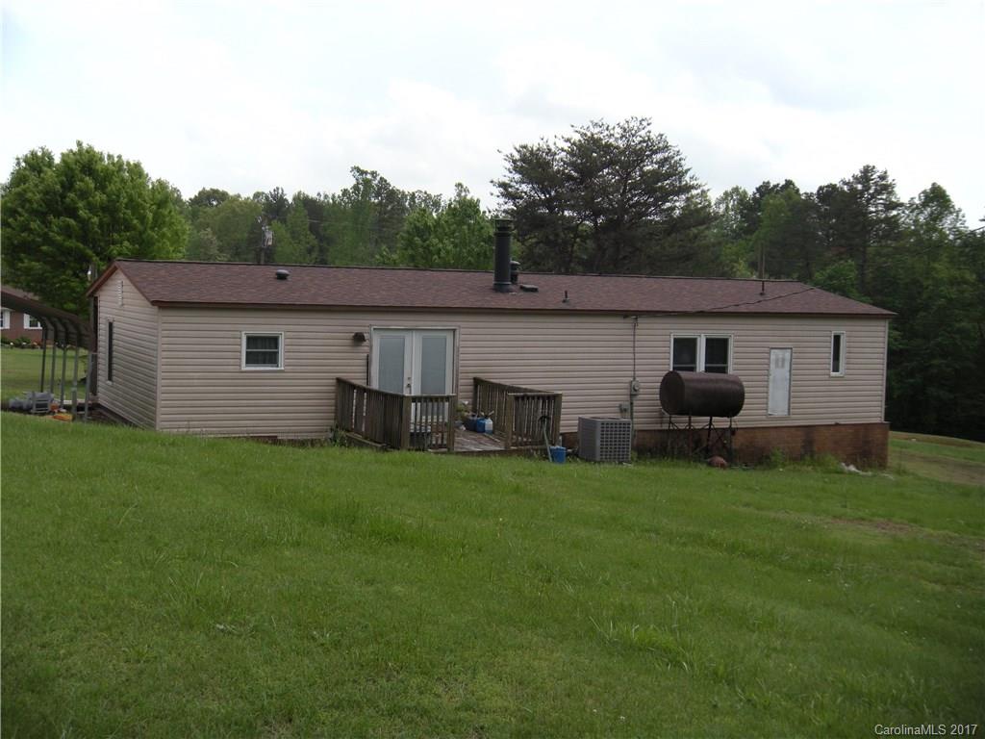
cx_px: 492
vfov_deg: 29.7
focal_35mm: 49
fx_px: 1394
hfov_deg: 38.9
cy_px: 370
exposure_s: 1/417
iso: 64
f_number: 4.1
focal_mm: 8.2
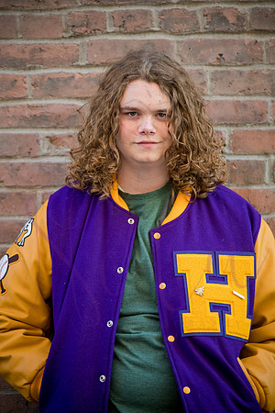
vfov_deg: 15.2
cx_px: 138
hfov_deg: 10.2
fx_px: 1547
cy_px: 206
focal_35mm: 135
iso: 640
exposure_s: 1/400
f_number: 4
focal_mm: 135
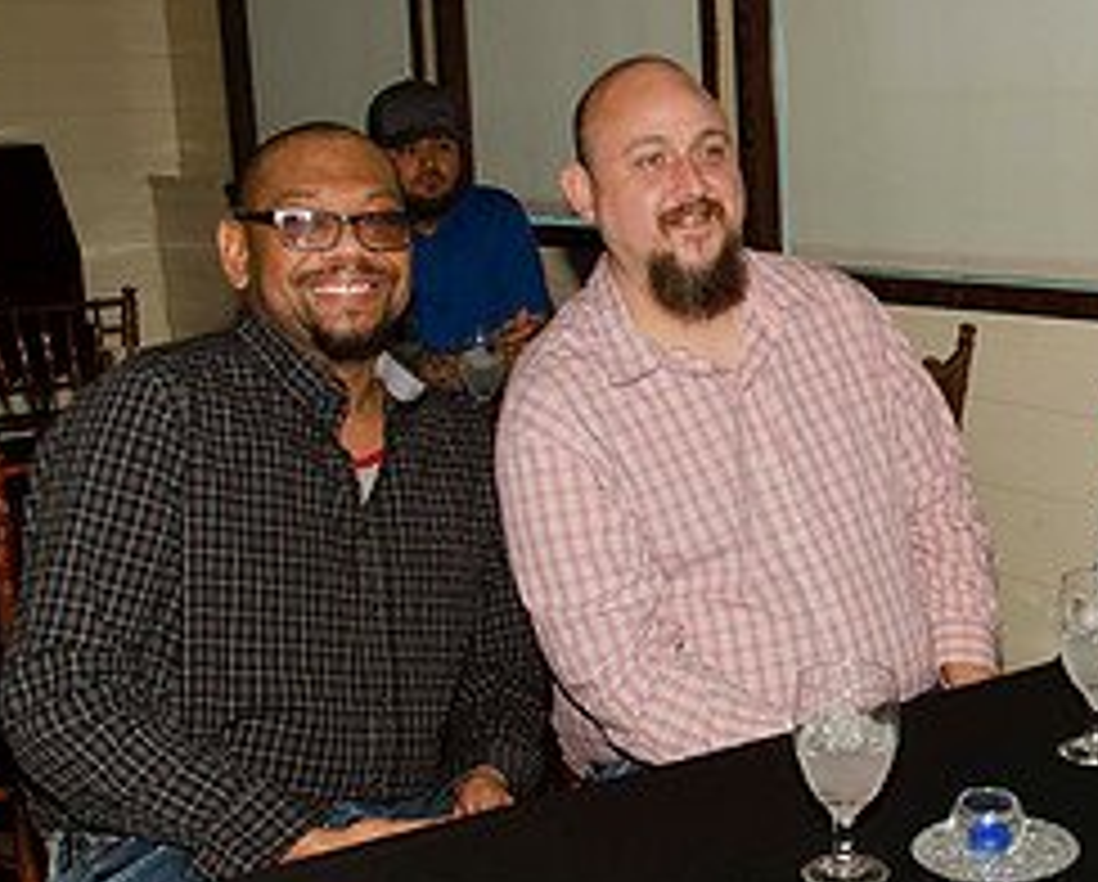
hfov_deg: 28.8
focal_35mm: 60
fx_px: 1953
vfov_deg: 25.4
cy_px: 477
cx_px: 1166
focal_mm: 18
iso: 100
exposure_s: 1/250
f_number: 5.6
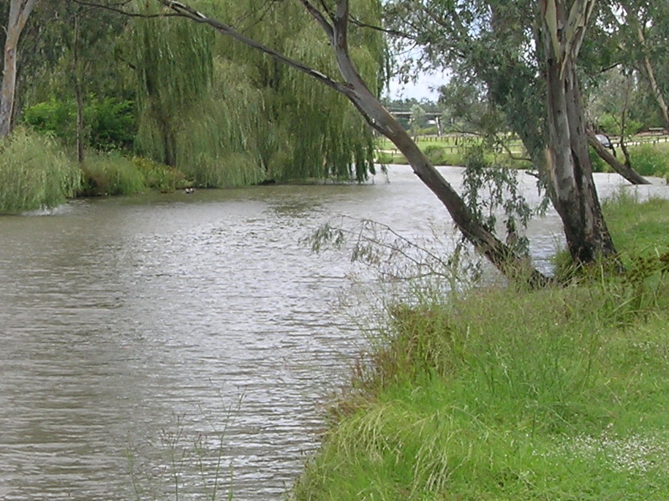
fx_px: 2300
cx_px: -4
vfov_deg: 12.4
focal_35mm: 119
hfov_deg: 16.2
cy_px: 404
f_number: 6.4
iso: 50
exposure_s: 1/189
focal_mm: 8.7
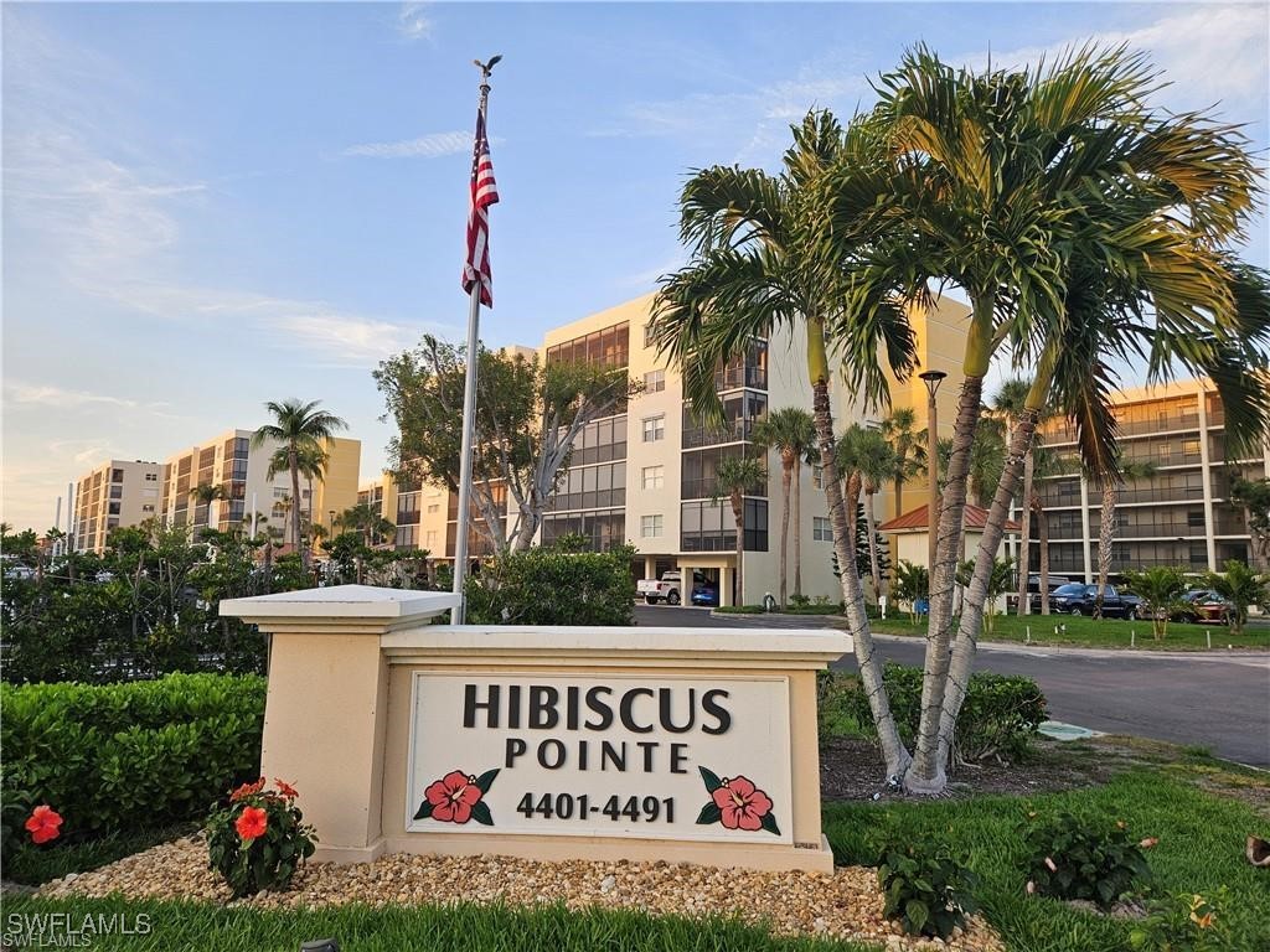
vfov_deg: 58.9
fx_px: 844
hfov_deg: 73.9
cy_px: 476
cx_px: 635
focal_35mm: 23
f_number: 1.8
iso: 50
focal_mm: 5.4
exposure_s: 1/363
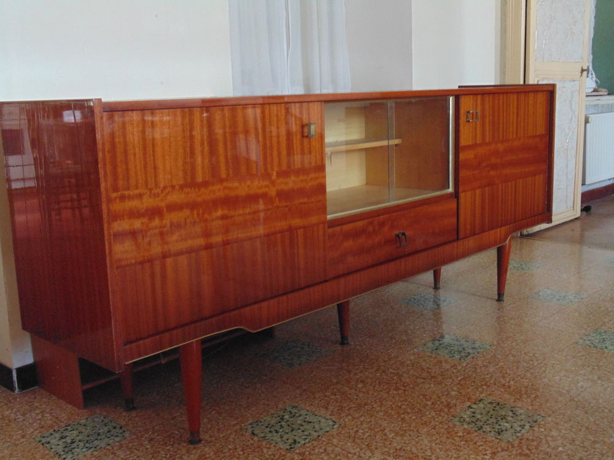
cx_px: 307
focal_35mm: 41
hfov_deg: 45.8
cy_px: 230
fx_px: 727
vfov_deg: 35.1
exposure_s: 1/8
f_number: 3.6
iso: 400
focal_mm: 7.4
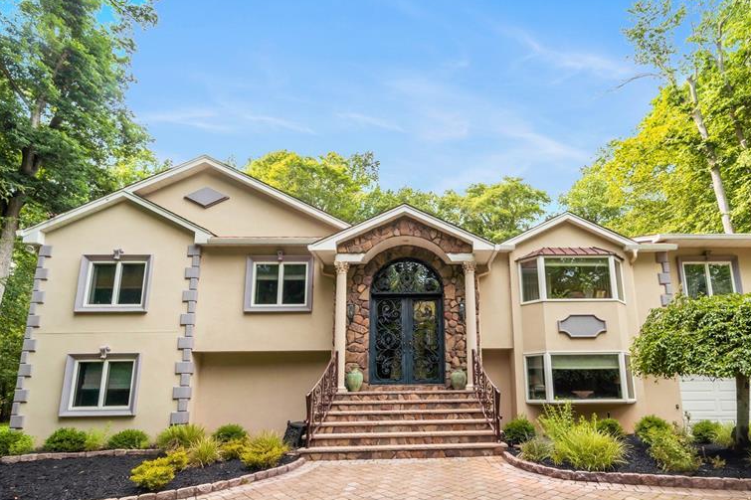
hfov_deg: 86.0
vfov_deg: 63.6
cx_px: 444
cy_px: 313
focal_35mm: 19
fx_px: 396
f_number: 11
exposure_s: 1/160
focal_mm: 14
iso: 320
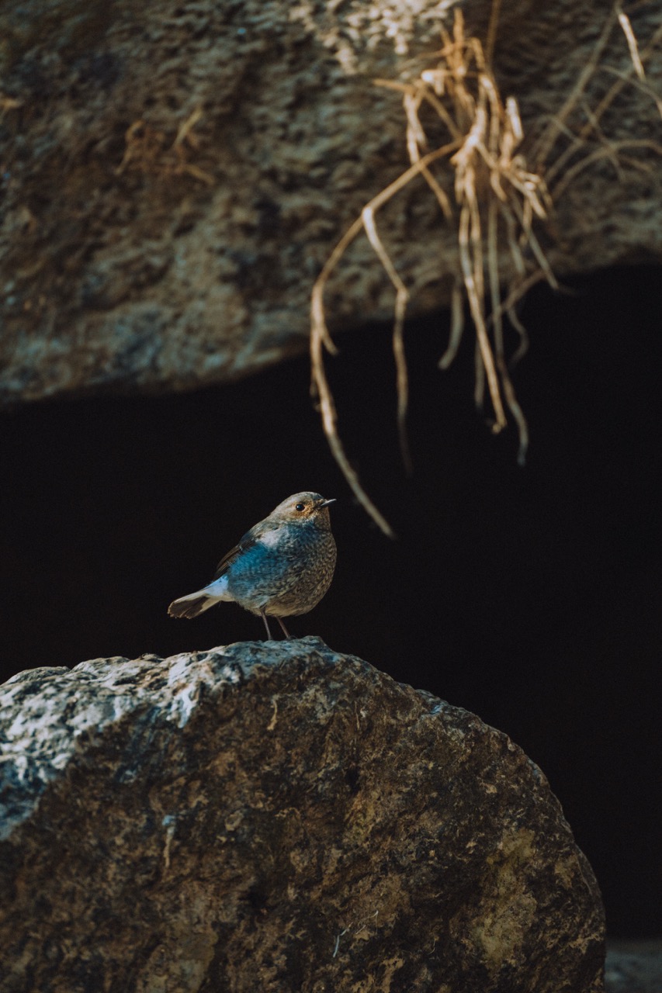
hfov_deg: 4.6
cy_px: 496
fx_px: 8277
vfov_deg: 6.9
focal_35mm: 300
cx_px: 331
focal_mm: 300
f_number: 6.3
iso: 640
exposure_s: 1/1000
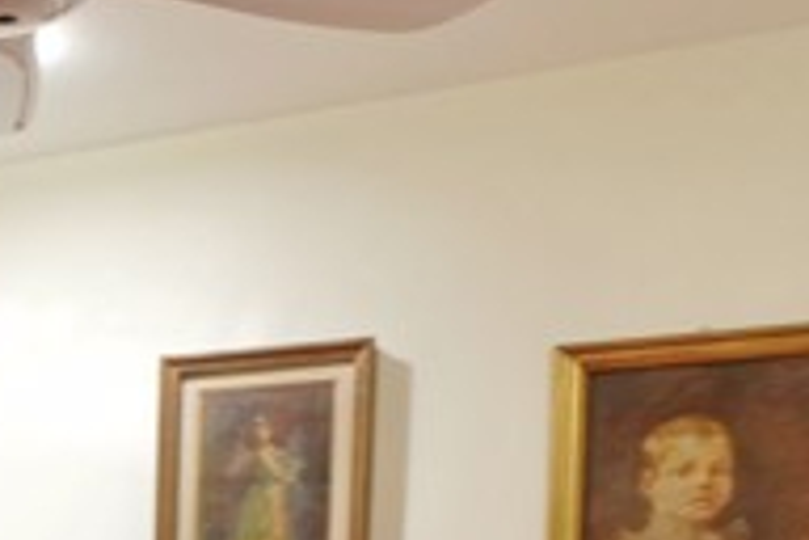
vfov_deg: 16.6
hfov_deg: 22.8
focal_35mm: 75
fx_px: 1685
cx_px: -350
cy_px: 793
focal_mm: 16
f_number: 3.5
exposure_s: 1/4
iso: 200
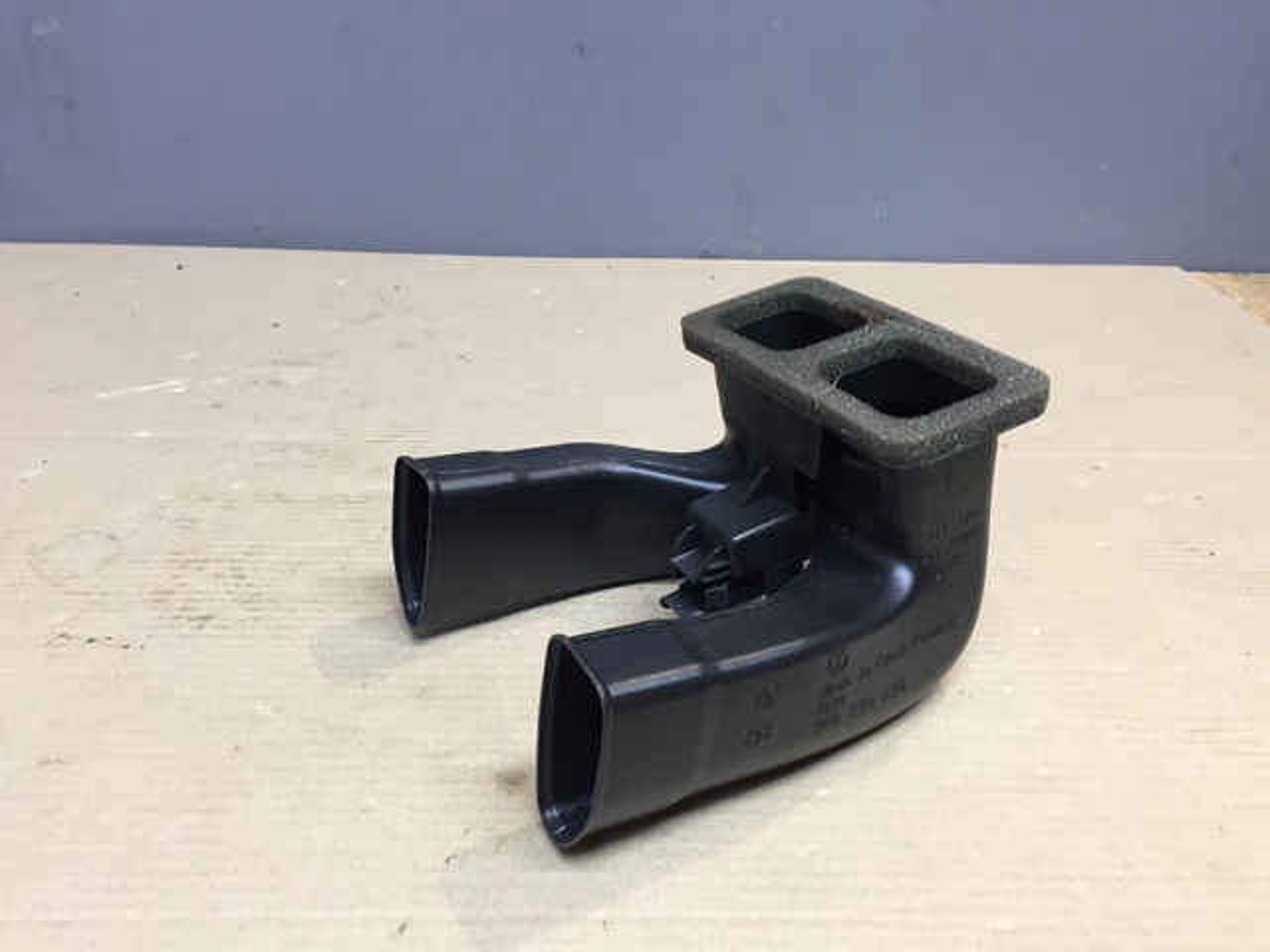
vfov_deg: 48.2
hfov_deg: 61.7
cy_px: 476
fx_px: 1064
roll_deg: -2.2
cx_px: 635
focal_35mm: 29
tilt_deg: -27.7
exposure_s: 1/33
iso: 100
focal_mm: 4.15
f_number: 2.2
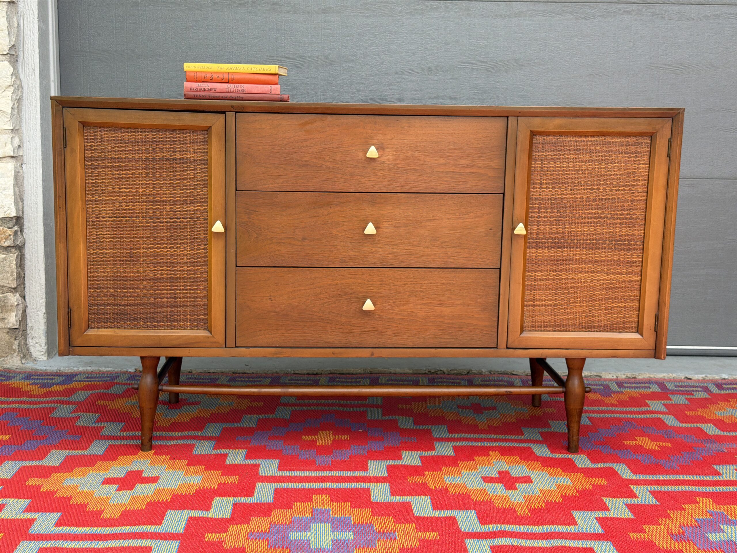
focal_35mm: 48
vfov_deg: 30.3
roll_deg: -0.6
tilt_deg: -4.8
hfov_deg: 39.7
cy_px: 276
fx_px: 1022
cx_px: 368
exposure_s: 1/496
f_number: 1.78
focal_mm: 6.76
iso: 64
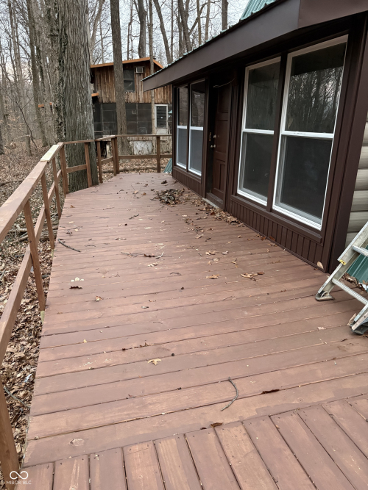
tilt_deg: -19.2
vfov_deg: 67.3
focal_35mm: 26
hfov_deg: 53.0
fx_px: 369
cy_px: 245
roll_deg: +0.4
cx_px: 184
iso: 640
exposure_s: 1/33
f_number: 1.6
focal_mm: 5.96
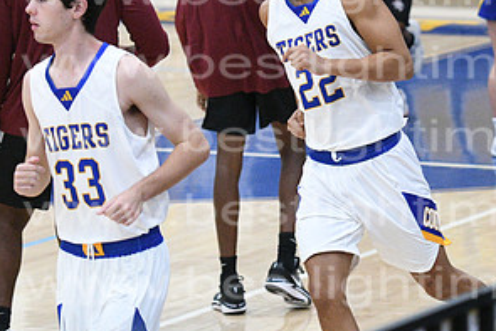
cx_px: 405
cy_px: 103
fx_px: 4549
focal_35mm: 330
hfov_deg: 6.2
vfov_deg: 4.2
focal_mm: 112
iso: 8000
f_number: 4
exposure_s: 1/640
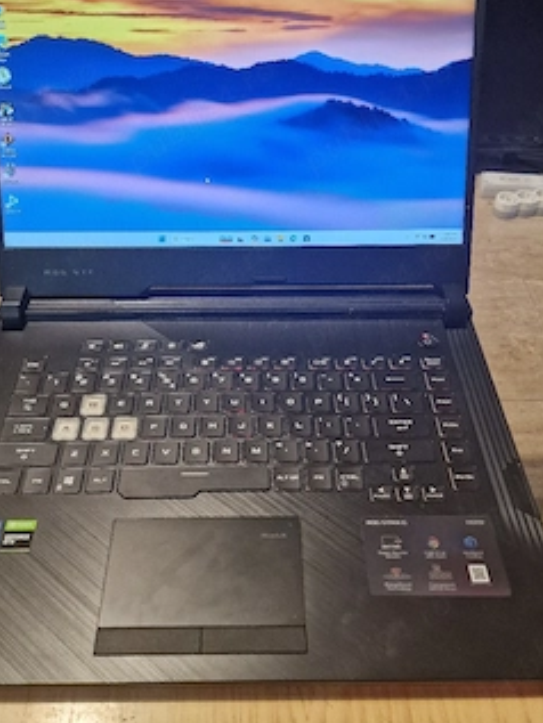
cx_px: 246
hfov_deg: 48.2
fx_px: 606
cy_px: 322
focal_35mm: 29
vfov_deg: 61.5
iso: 640
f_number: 1.8
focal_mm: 6.4
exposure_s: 1/100
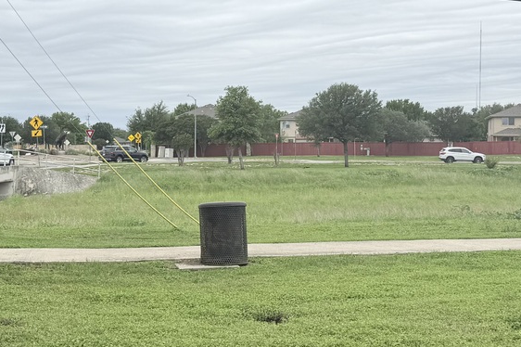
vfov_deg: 21.2
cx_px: 244
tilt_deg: +0.9
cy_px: 174
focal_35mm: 64
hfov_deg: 31.4
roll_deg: +2.2
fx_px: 926
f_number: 1.78
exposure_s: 1/3759
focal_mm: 6.76
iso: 80
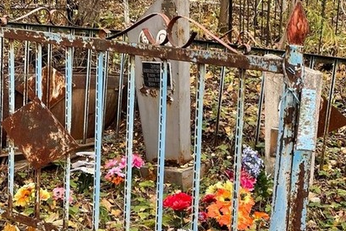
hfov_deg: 29.6
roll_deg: +0.6
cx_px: 256
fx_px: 644
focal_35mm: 67
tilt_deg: -9.1
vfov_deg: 20.2
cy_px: 177
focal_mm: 4.2
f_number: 1.6
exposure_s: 1/121
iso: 40
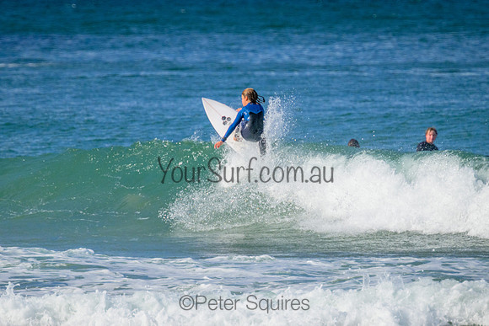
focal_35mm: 994
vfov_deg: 1.4
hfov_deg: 2.1
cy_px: 179
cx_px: 277
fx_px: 13504
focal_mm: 800
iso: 1800
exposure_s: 1/1250
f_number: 11
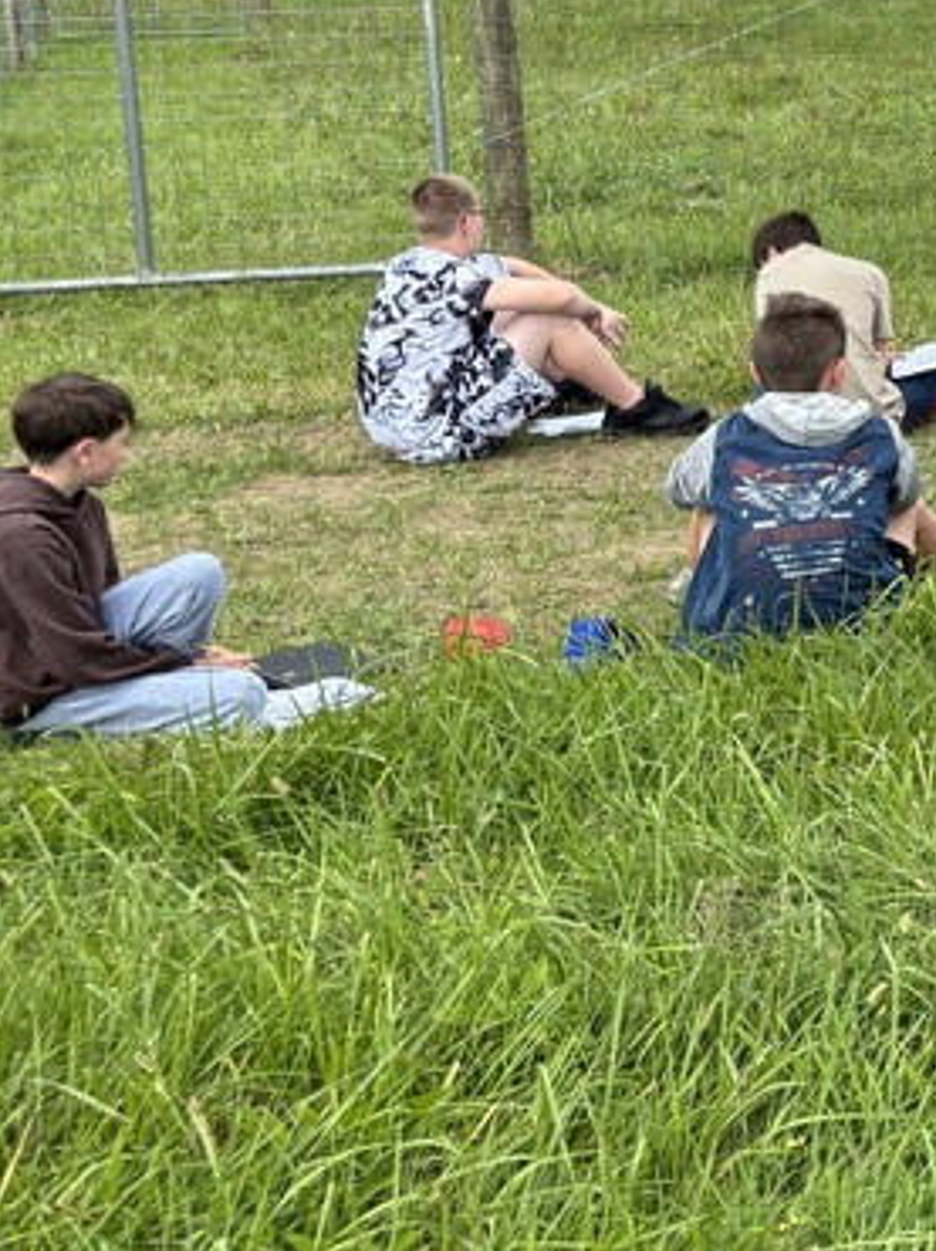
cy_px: 122
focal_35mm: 72
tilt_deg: -10.1
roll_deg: +0.1
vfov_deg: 26.2
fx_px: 2599
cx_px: 1510
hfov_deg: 17.7
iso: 50
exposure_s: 1/1248
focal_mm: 5.96
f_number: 1.6
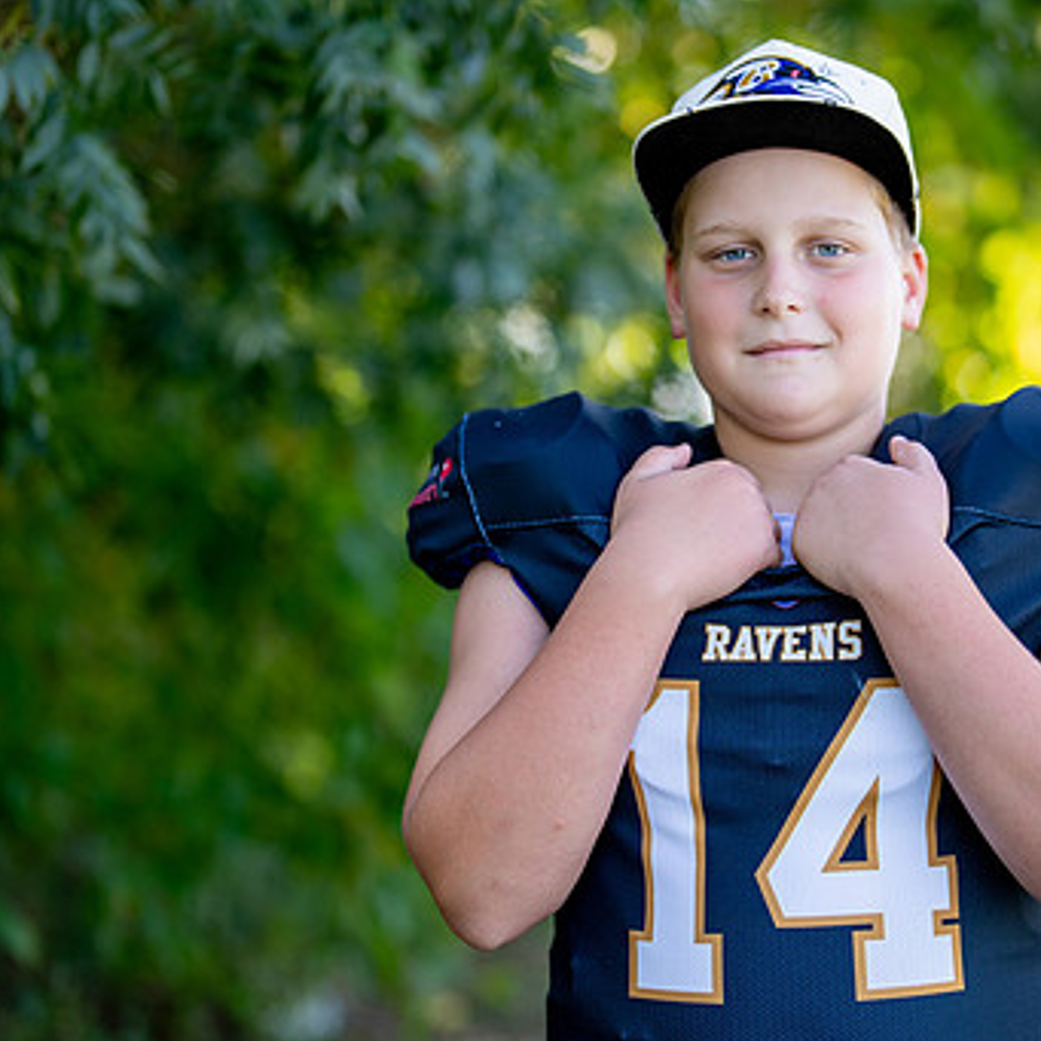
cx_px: 806
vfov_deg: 18.1
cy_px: 528
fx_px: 3266
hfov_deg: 18.0
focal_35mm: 96
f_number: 1.2
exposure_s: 1/1250
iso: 100
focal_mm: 50
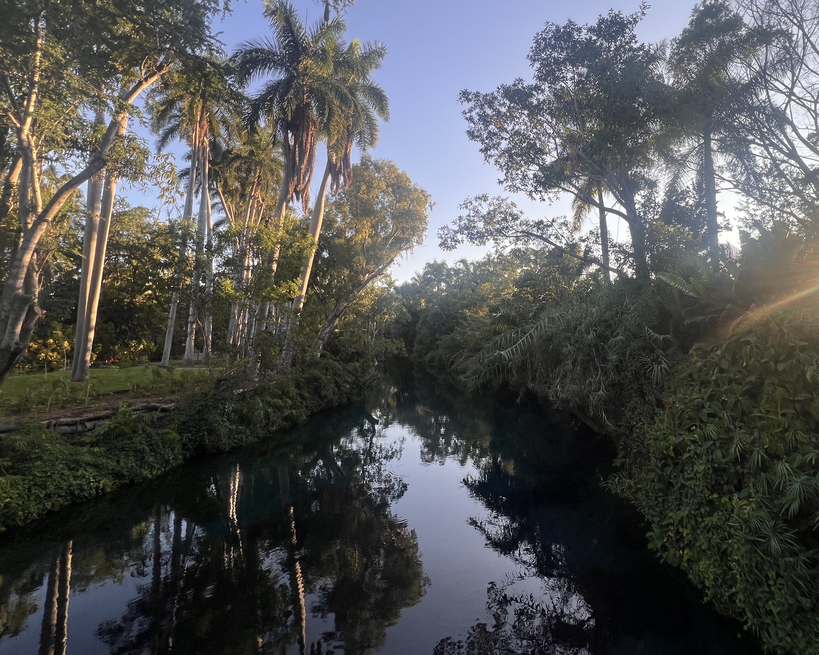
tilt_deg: +7.1
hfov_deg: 91.9
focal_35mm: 16
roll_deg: +2.1
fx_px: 388
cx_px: 492
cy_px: 294
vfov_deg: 80.1
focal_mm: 1.57
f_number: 1.8
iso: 32
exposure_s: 1/234
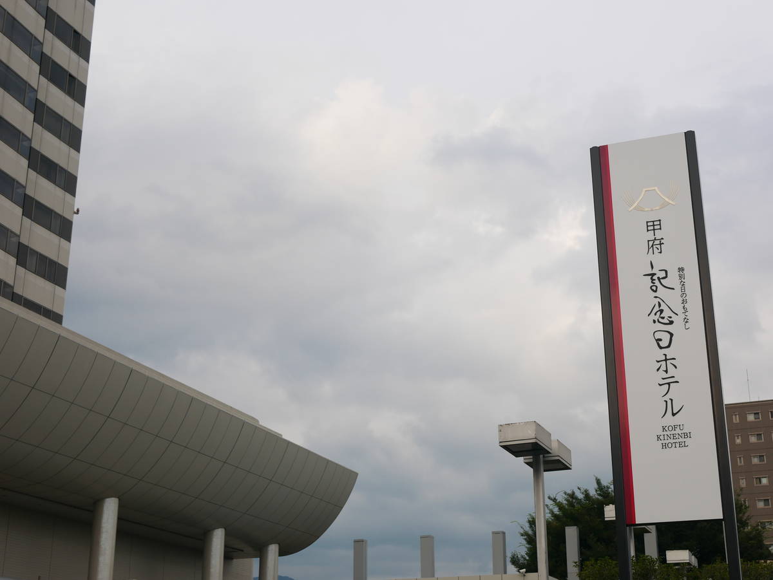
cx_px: 386
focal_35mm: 50
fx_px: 1117
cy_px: 290
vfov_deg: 29.1
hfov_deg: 38.2
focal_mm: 25
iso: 200
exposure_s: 1/800
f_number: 4.5
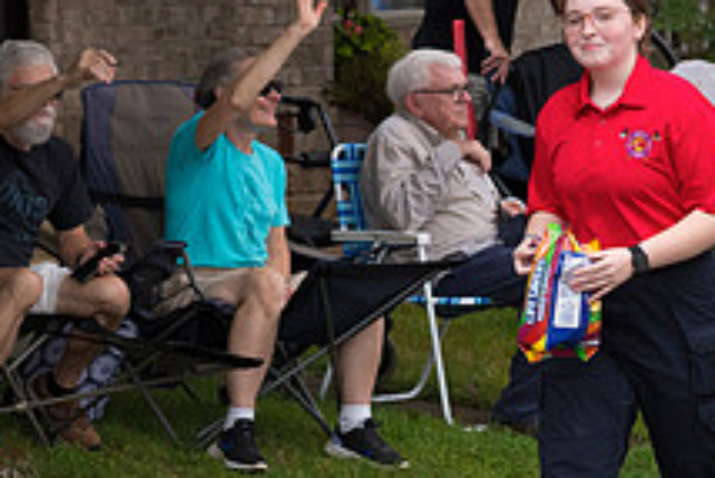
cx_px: 638
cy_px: 256
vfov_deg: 4.8
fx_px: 5664
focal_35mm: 285
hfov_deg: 7.2
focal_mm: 105
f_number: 6.3
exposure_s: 1/1000
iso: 640
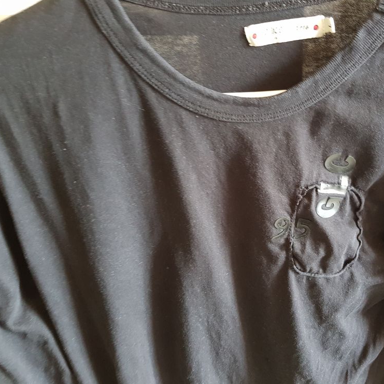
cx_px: 257
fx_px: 389
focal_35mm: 31
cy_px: 193
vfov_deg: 52.5
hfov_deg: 51.5
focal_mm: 4.2
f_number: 1.7
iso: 250
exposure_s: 1/10
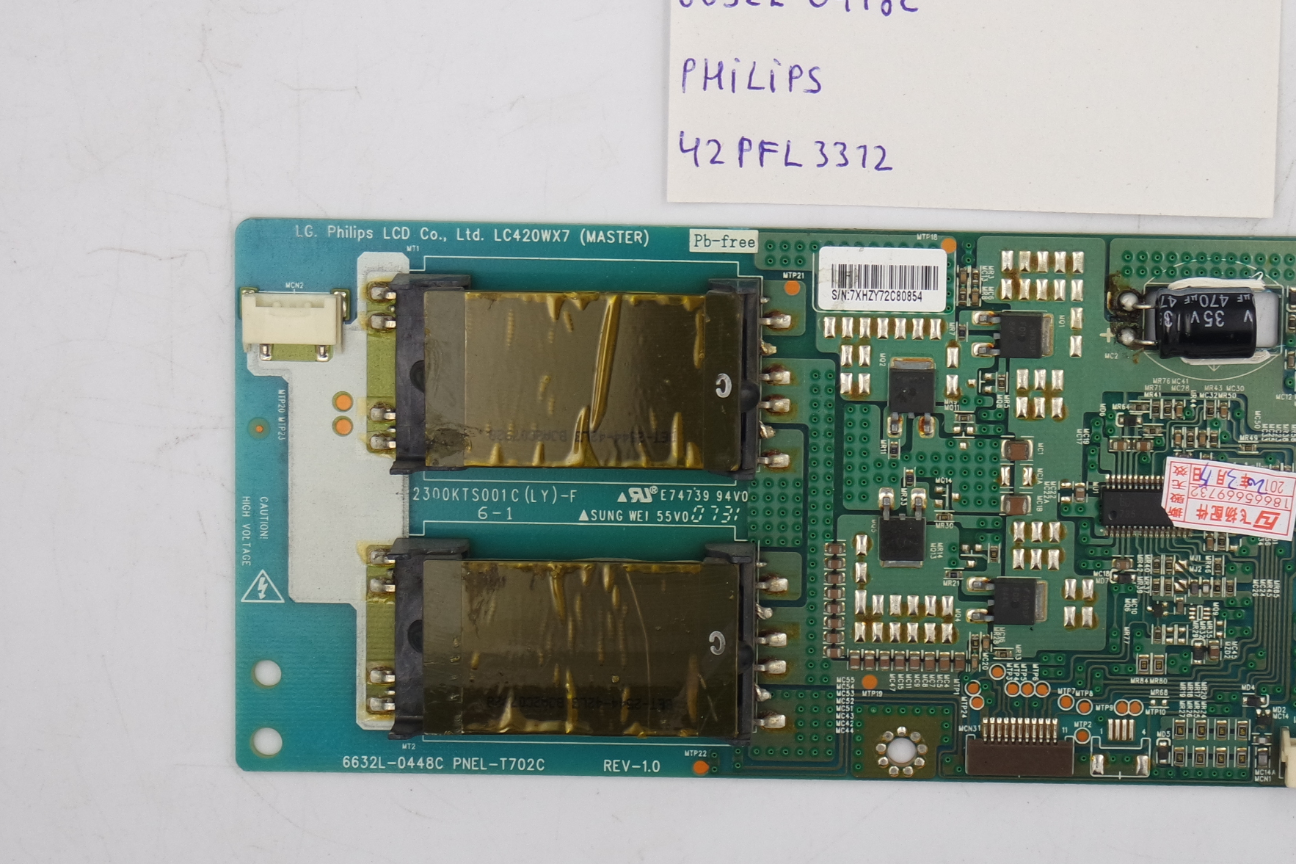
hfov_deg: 22.2
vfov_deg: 15.0
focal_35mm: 91
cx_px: 972
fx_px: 3275
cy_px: 262
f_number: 5
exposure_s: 1/125
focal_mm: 20
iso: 160
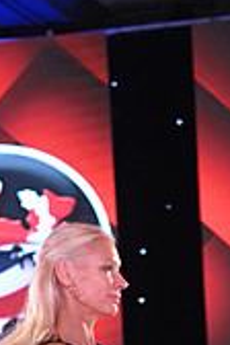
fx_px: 3047
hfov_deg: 4.3
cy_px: 587
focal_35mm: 318
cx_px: 118
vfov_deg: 6.4
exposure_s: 1/200
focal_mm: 92
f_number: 5
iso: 2000
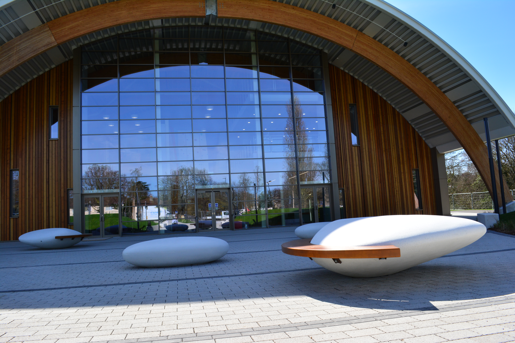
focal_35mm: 27
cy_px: 172
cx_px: 258
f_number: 10
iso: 280
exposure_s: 1/250
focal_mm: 18
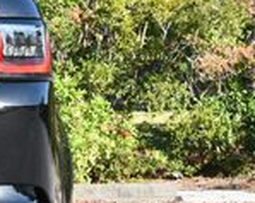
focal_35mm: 242
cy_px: 97
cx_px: -253
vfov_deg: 6.4
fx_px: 1825
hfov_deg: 7.7
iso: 200
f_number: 6.3
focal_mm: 30
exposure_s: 1/250
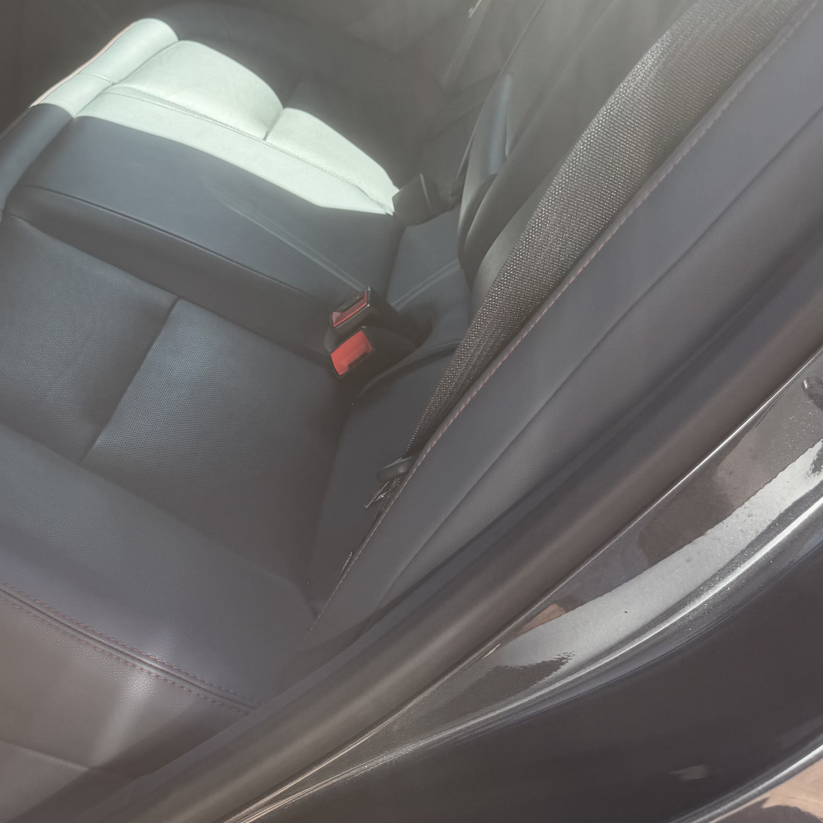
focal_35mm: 49
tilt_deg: -31.0
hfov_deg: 33.7
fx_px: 1318
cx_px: 166
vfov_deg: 34.4
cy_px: 296
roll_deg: -10.7
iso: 80
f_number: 1.78
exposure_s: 1/654
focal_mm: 6.76
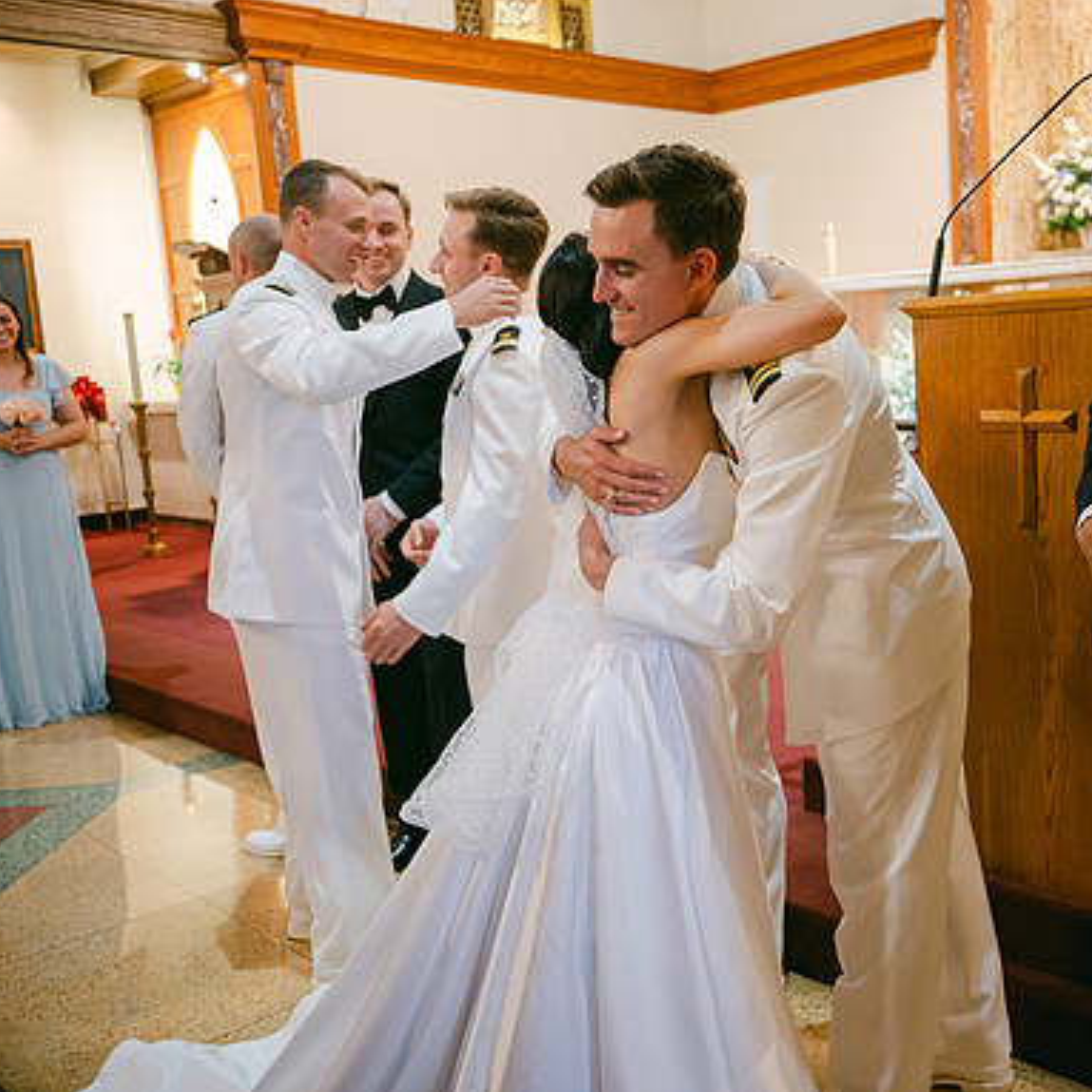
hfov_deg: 44.9
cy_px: 545
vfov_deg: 46.0
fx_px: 1285
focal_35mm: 36
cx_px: 781
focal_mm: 28
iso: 1000
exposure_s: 1/125
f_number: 2.8
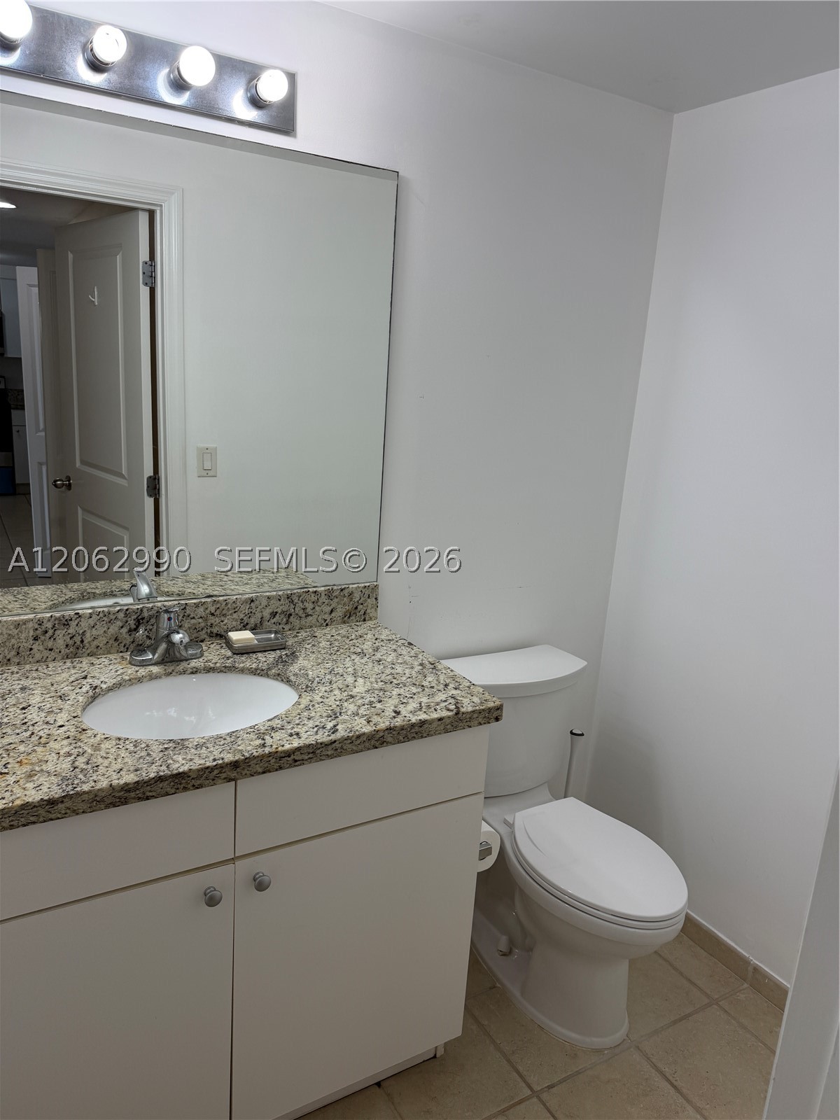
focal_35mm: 24
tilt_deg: -14.7
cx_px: 420
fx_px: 777
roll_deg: -4.4
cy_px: 560
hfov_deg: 56.8
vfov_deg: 71.6
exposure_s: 1/267
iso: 80
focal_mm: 6.76
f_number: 1.78
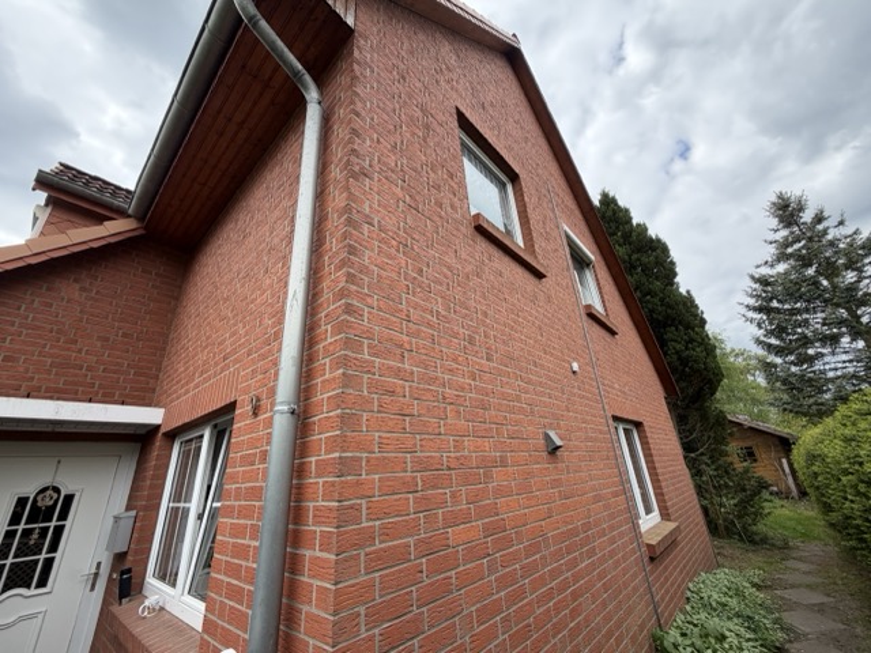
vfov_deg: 85.7
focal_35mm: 14
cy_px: 326
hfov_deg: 102.1
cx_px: 436
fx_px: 352
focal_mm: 2.22
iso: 40
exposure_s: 1/585
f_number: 2.2
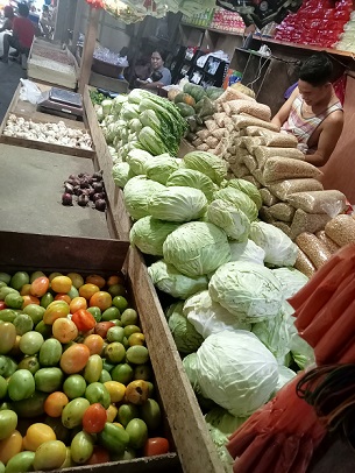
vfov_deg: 63.4
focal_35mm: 28
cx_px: 178
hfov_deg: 49.8
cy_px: 236
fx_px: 382
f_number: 2.2
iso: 683
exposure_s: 1/30
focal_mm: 3.46
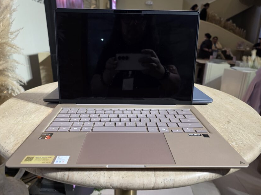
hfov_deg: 69.4
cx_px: 124
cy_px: 94
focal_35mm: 25
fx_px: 188
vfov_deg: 54.9
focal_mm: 6.25
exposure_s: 1/120
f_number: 1.7
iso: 250
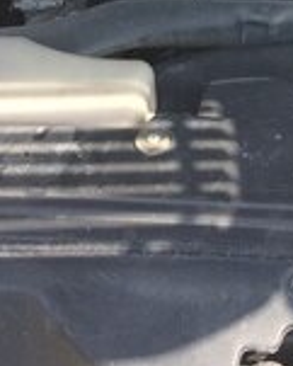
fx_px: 1007
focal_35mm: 93
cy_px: -228
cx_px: 312
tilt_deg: -33.9
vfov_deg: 17.8
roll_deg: -1.9
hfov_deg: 16.1
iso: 32
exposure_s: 1/494
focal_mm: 4.15
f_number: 2.2
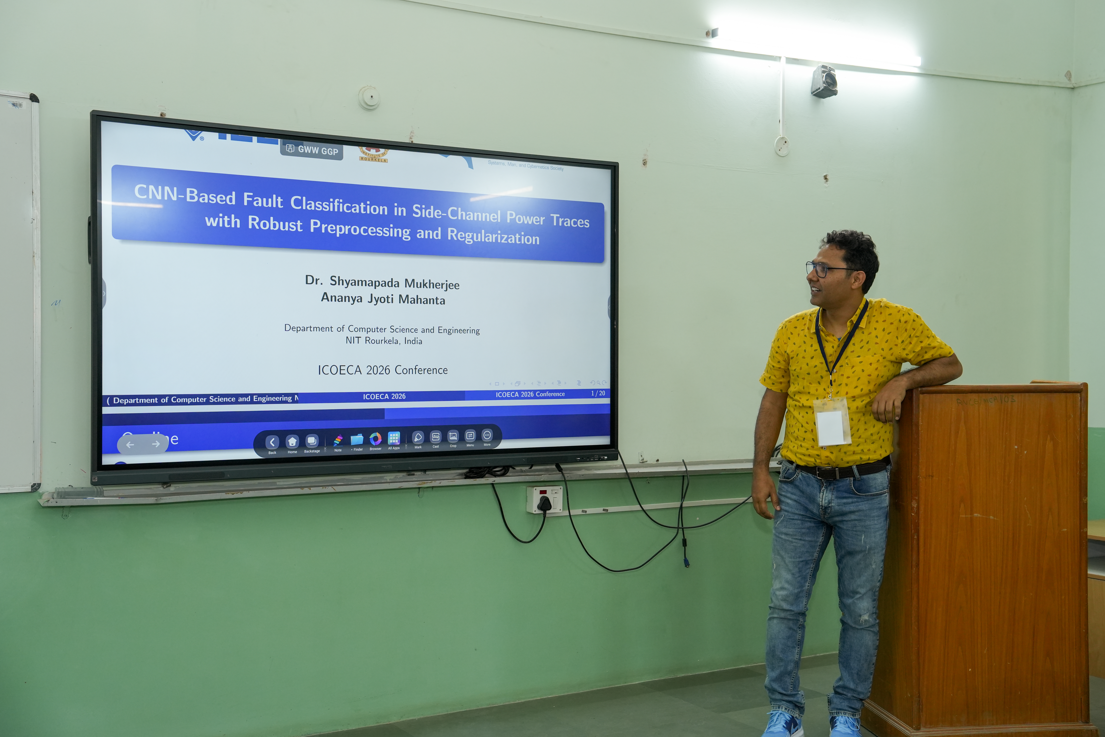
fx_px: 1320
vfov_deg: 31.2
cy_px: 368
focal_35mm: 43
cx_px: 552
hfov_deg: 45.4
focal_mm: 43
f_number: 4
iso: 1000
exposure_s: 1/125
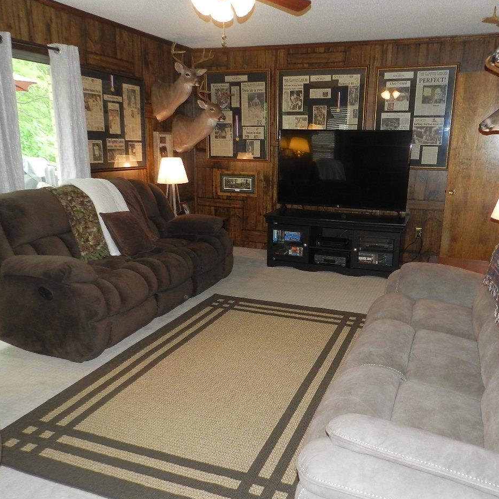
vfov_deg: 57.3
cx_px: 273
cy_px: 256
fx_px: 457
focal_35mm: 28
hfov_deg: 57.2
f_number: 3.4
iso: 200
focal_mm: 4
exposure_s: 1/30
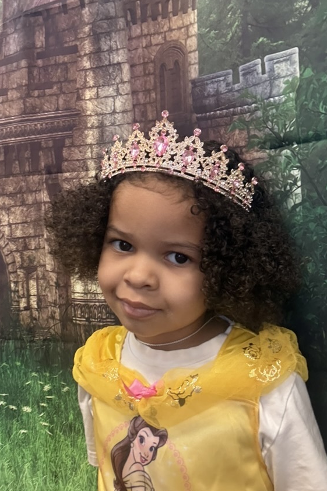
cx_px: 170
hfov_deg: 35.1
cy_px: 219
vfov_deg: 50.6
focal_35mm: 38
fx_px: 517
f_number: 1.9
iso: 320
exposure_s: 1/34
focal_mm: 2.69
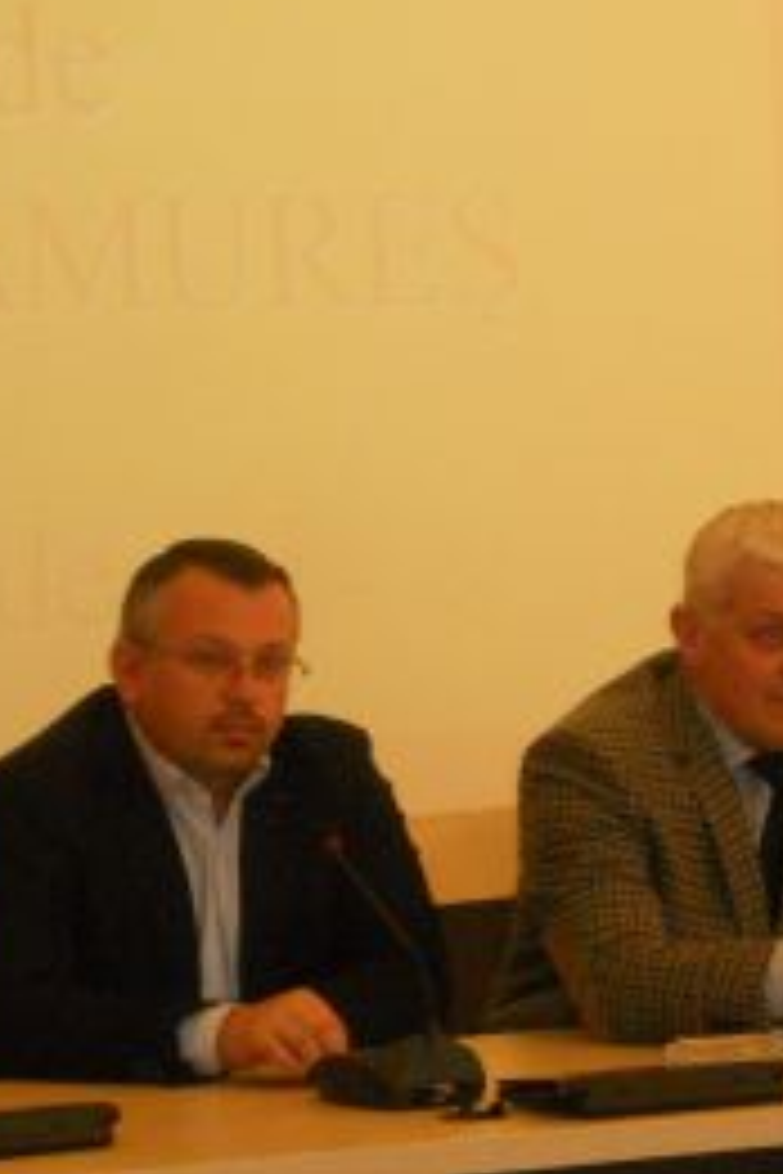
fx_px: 5970
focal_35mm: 183
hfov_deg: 7.5
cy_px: 583
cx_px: 490
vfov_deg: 11.2
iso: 500
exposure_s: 1/60
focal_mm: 16.5
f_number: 5.4
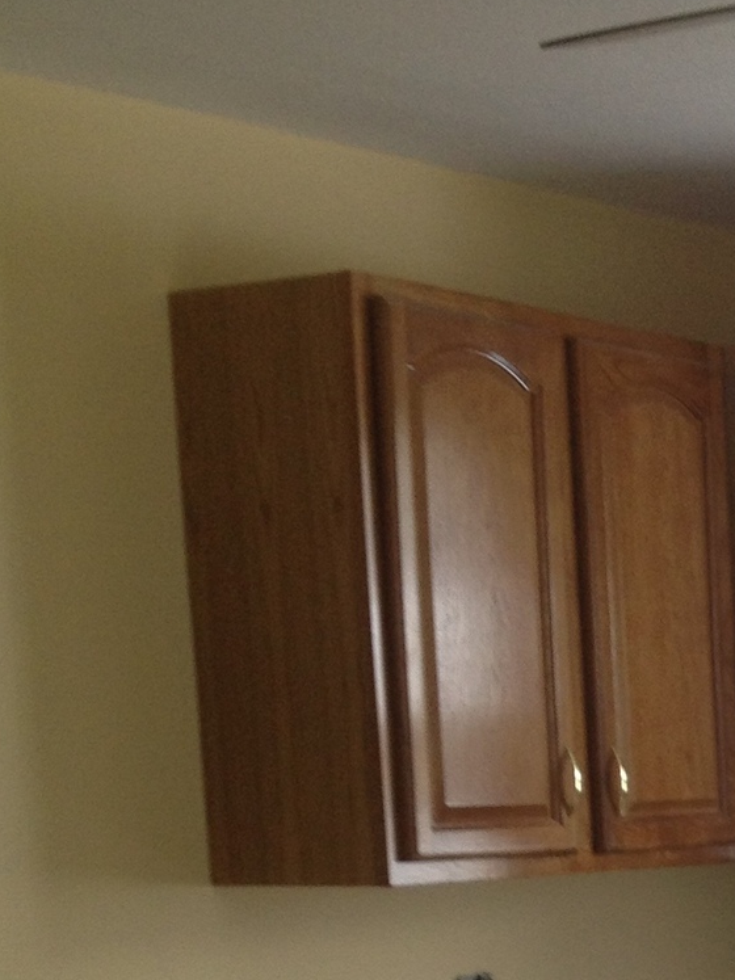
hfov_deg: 13.0
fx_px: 3058
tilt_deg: -8.7
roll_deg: +3.0
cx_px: 1085
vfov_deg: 17.2
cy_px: 1253
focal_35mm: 108
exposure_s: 1/60
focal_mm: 4.28
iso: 64
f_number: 2.4
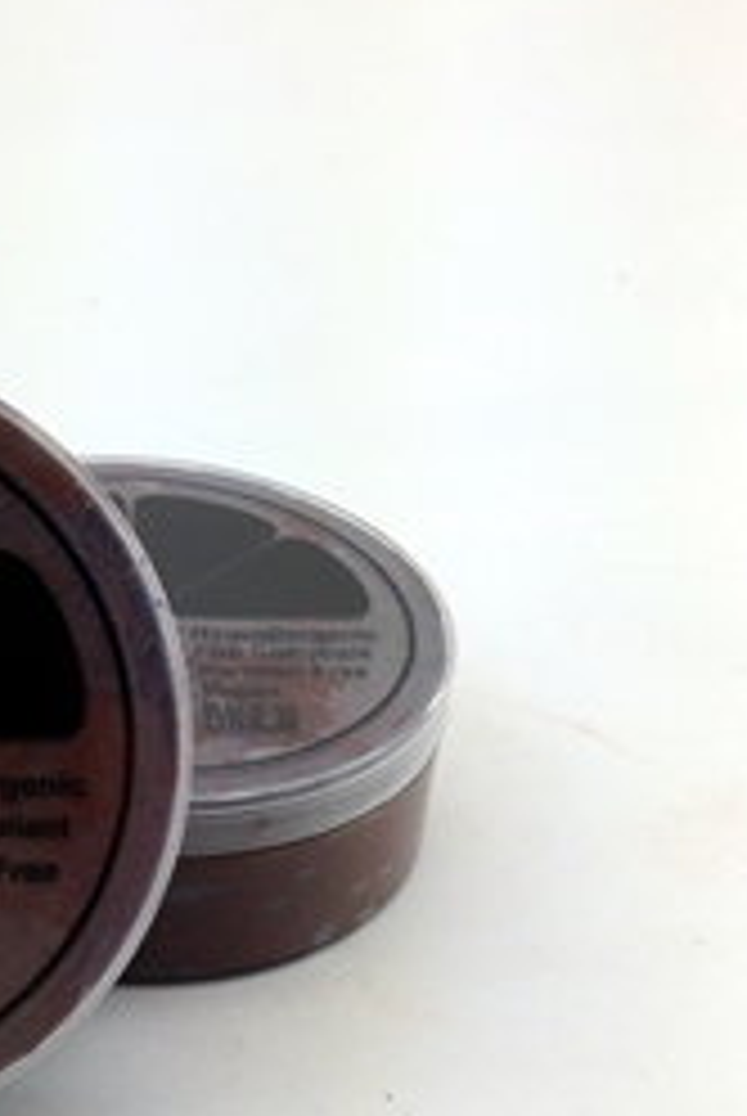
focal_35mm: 76
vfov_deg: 26.5
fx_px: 2359
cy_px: 742
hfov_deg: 17.7
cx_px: 90
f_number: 2.4
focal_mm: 4.12
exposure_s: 1/170
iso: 50
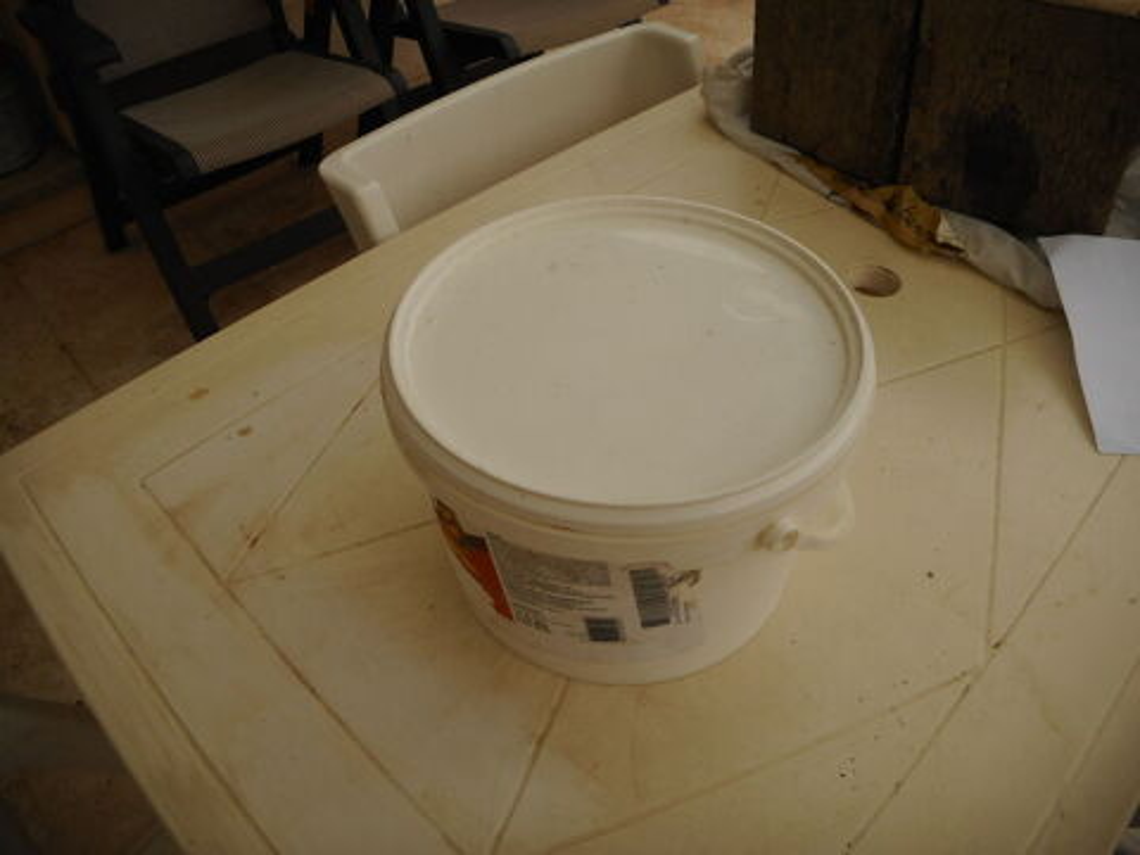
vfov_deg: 41.8
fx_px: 1120
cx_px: 570
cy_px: 428
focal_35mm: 34
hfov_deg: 54.0
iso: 80
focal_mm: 6
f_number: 4.2
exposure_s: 1/250
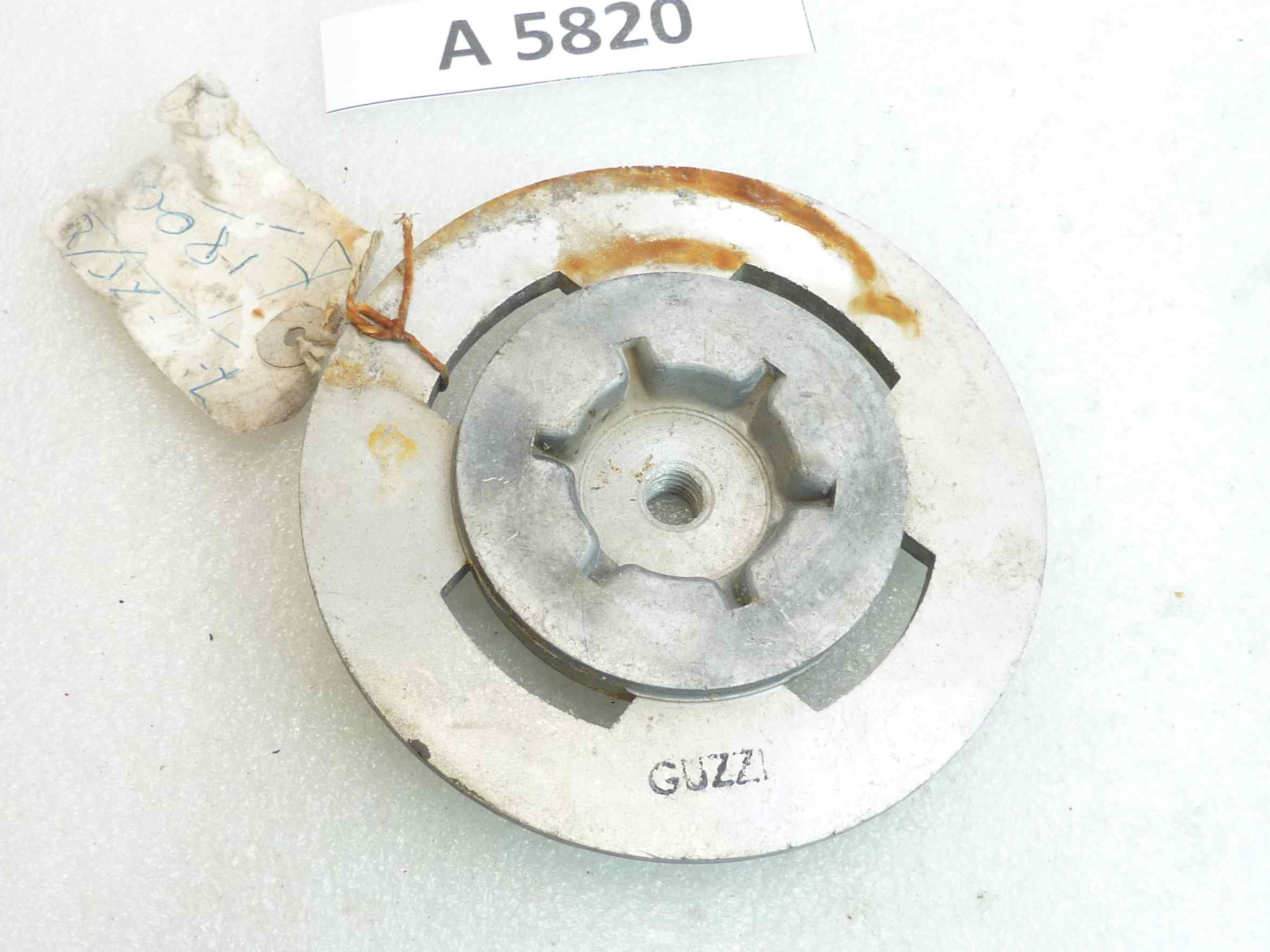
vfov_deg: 35.1
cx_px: 630
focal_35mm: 41
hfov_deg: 45.8
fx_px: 1504
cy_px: 496
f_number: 3.3
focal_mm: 4.4
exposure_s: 1/13
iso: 80
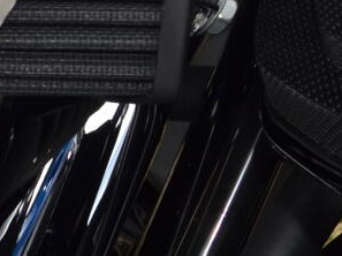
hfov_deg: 8.5
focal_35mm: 214
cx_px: -481
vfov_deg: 6.9
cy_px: 209
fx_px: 2112
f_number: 7.1
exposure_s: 1/200
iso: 100
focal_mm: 22
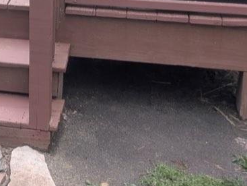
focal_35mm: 98
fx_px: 700
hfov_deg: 18.7
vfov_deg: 14.4
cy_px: -66
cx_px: -65
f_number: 1.68
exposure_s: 1/107
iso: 17
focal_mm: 6.9
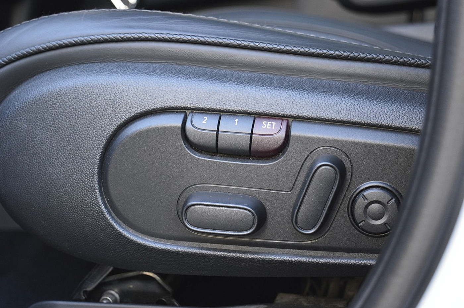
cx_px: 232
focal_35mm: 68
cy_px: 154
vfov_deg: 20.1
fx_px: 869
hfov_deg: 29.9
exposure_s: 1/50
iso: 800
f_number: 5
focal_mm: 45
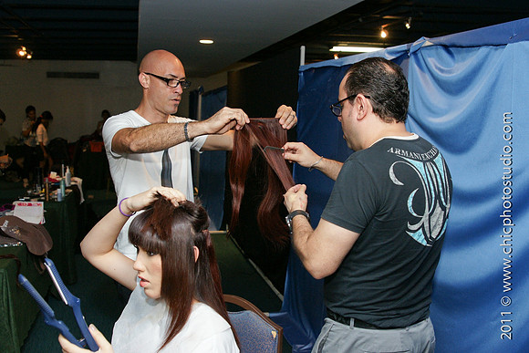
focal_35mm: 36
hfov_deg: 53.1
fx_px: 529
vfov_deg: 36.9
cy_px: 176
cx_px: 264
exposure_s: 1/160
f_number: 3.2
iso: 800
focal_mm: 24
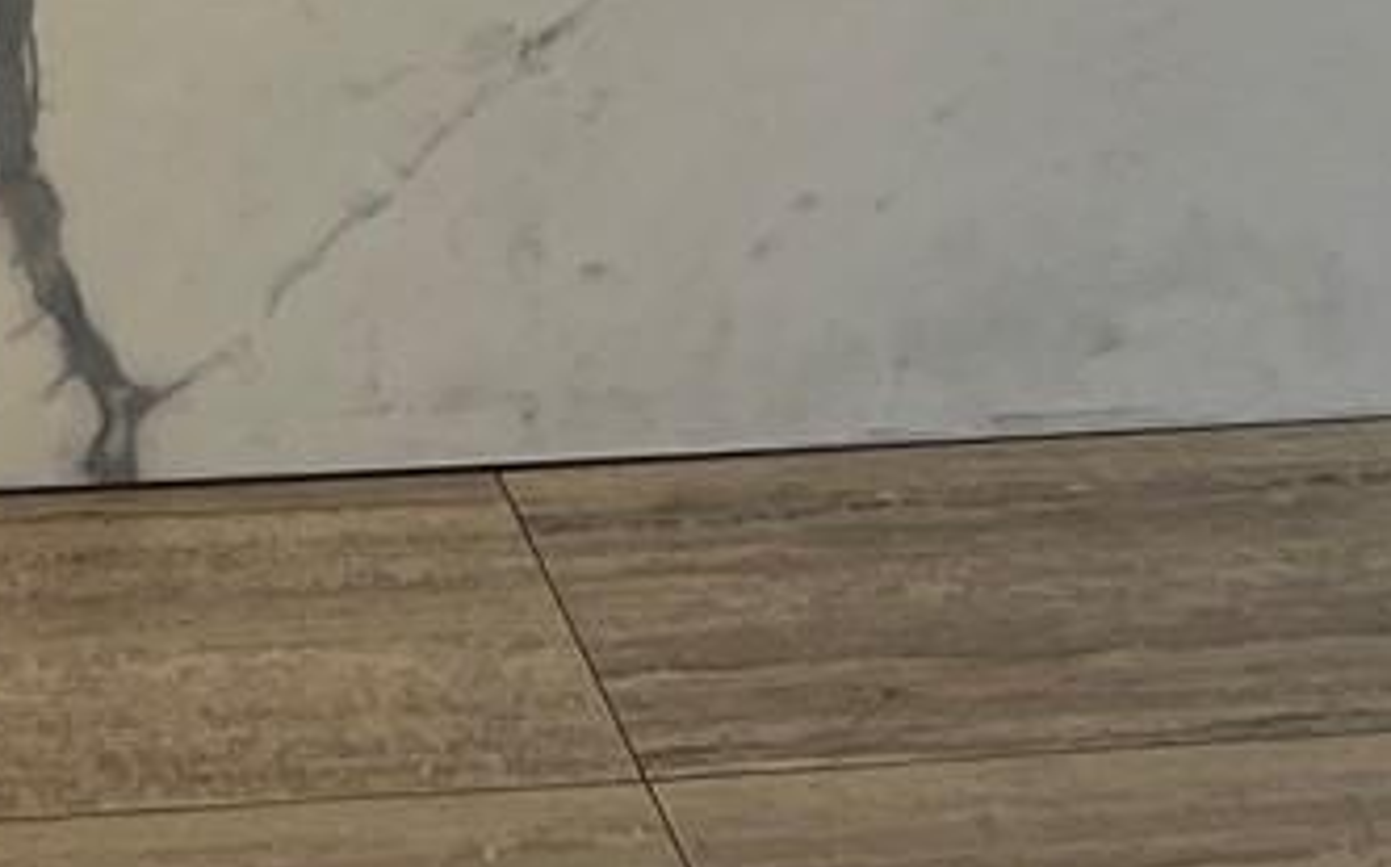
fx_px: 5039
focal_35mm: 133
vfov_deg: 8.6
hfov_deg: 15.4
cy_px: -1525
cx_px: -63
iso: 100
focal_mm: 5.7
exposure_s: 1/120
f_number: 1.5
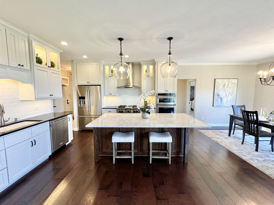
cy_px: 102
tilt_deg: -5.6
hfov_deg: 102.1
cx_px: 137
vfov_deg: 85.7
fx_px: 111
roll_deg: +1.0
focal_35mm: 14
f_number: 2.2
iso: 200
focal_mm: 2.22
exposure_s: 1/120
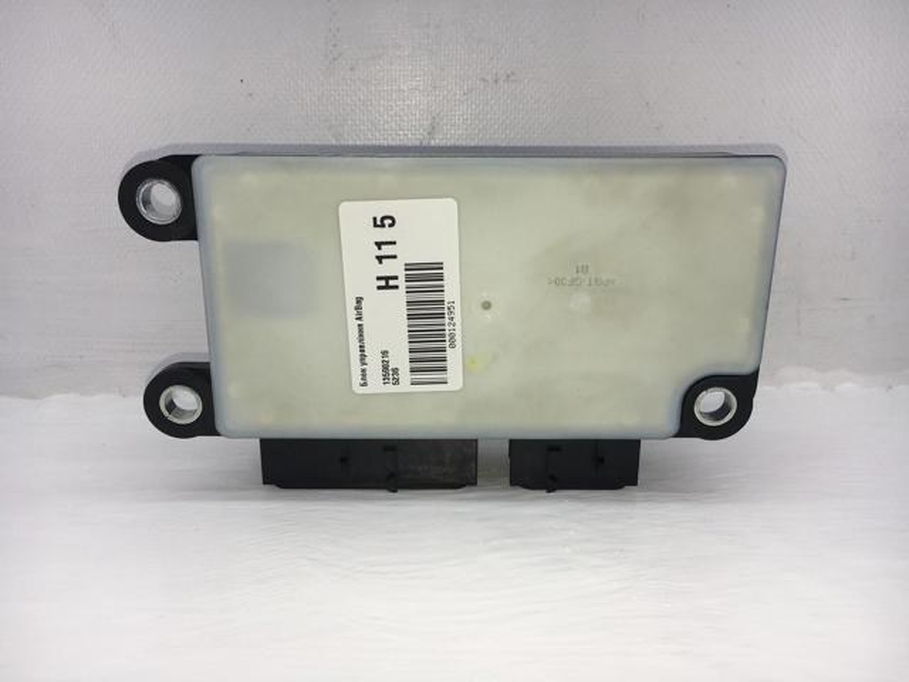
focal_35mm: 29
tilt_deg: -16.6
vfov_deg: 48.2
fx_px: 762
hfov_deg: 61.7
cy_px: 341
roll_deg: -0.5
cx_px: 454
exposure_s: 1/541
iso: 25
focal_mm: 4.15
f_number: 2.2
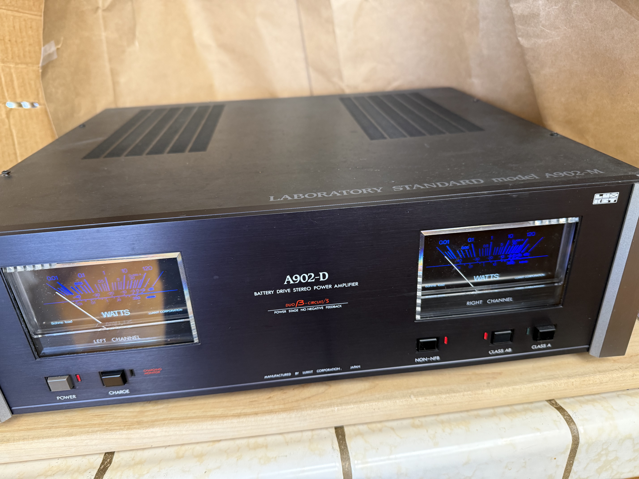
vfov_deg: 56.8
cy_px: 240
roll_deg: +2.7
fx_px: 443
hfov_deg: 71.6
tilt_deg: -25.9
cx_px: 320
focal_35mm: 24
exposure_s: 1/60
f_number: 1.78
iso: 250
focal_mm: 6.76
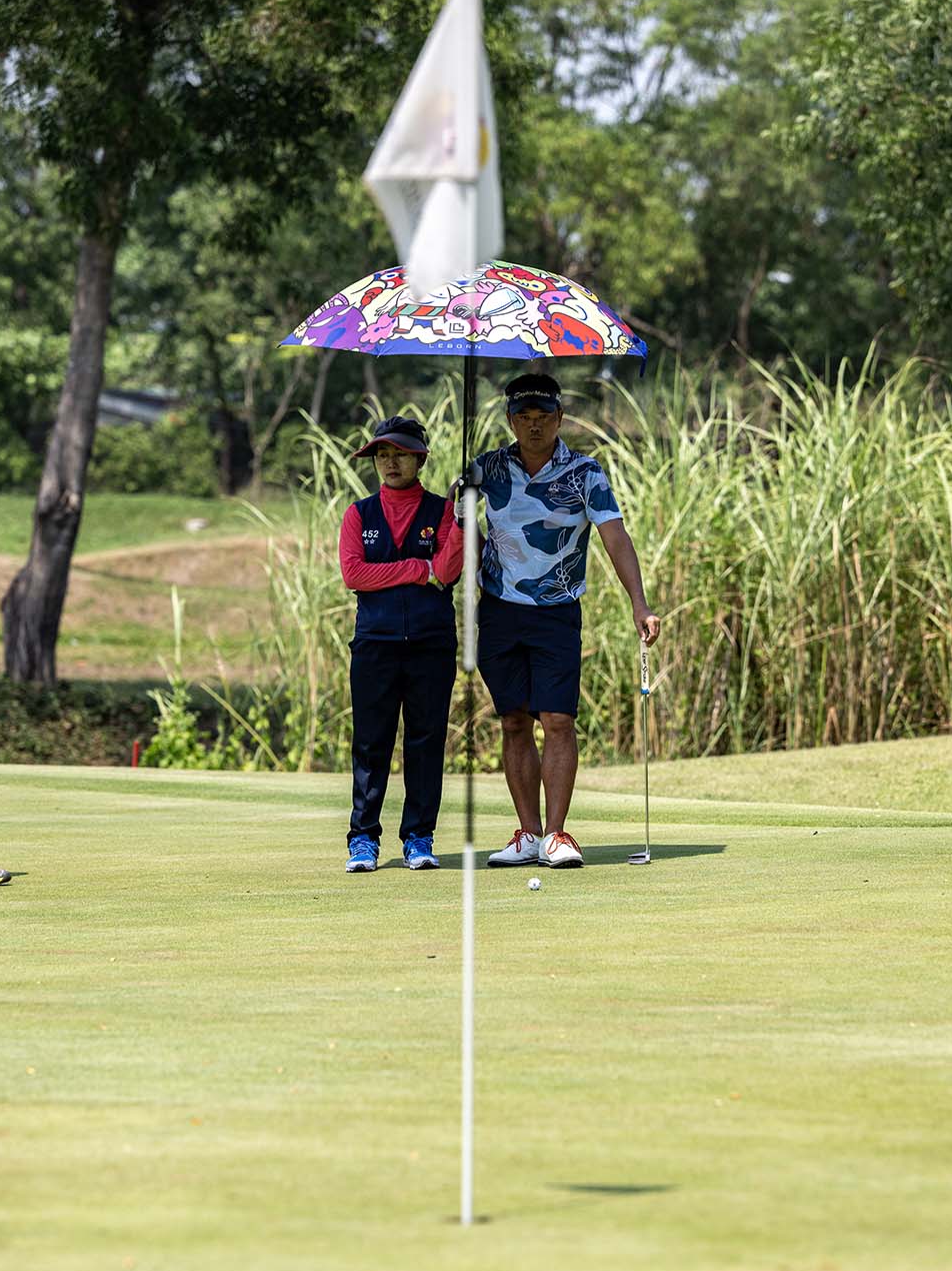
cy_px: 597
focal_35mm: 169
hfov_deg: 8.8
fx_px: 6199
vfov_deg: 11.7
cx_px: 474
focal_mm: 155
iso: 400
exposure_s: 1/2500
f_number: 4
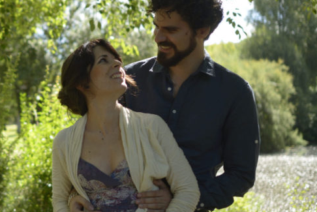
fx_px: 520
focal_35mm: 59
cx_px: 38
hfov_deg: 32.4
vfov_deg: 23.0
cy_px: 102
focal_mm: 28
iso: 100
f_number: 2
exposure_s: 1/640
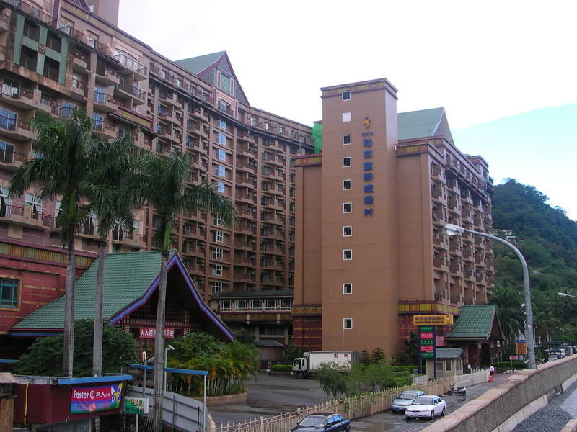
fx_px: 717
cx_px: 288
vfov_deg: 33.6
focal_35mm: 43
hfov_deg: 43.9
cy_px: 216
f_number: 2.9
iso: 100
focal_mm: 6.6
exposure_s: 1/118
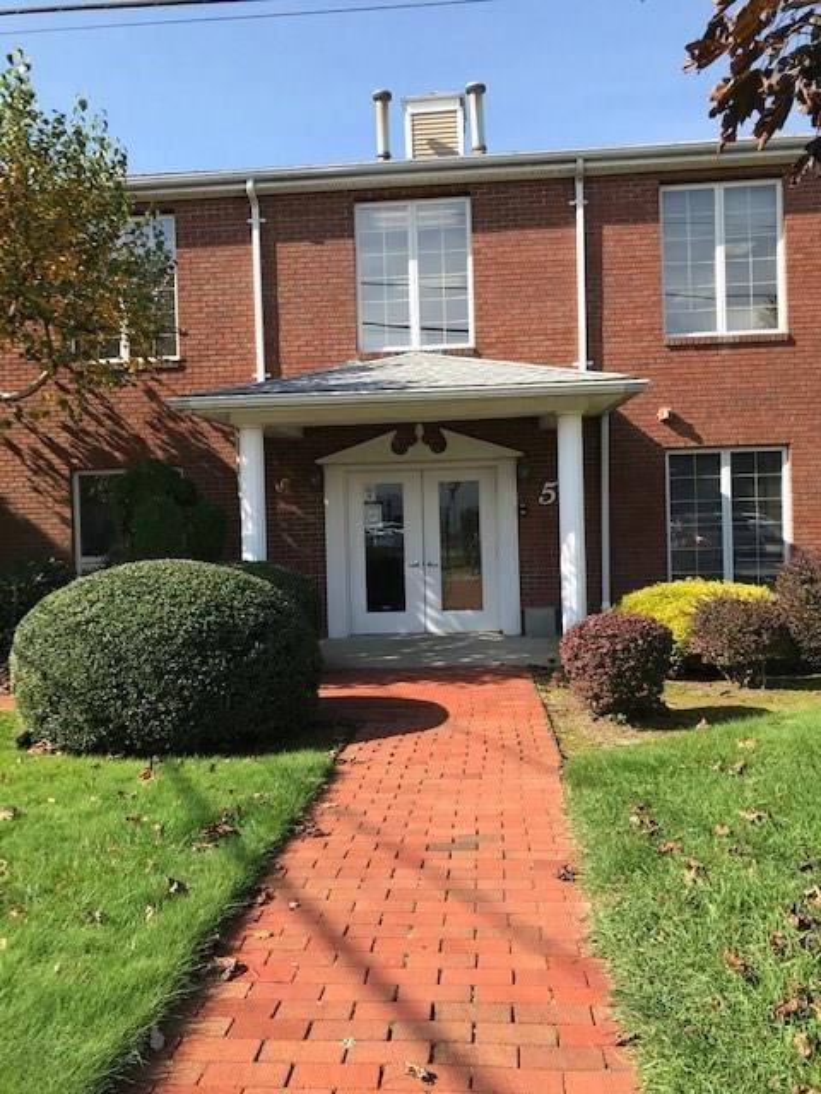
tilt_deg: +0.0
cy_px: 547
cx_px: 410
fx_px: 885
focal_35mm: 28
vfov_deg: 63.4
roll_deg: +1.6
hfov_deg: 49.7
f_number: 1.8
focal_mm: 3.99
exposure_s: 1/1088
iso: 20
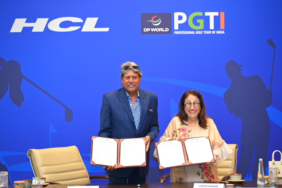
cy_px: 94
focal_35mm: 110
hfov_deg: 18.6
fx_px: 861
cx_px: 141
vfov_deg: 12.4
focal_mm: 110
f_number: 4
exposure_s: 1/160
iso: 3200
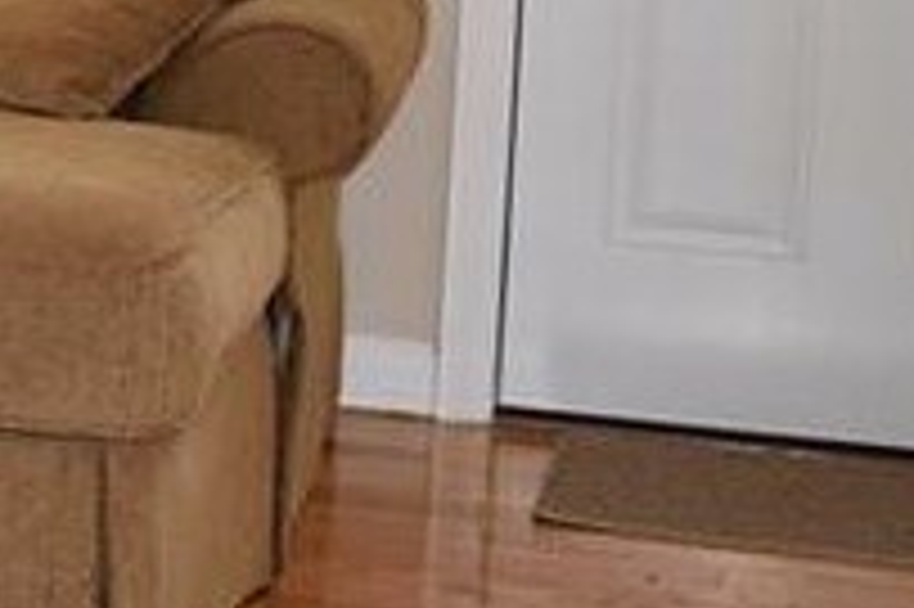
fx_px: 3450
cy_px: -142
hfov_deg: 11.9
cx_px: -1344
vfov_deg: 9.9
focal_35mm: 136
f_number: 4.5
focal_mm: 18
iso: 800
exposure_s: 1/80
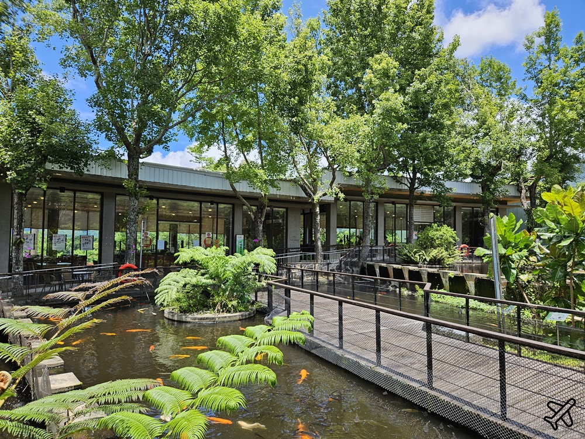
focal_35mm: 23
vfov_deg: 58.9
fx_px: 389
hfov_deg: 73.9
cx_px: 292
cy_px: 220
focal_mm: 5.4
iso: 25
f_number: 1.8
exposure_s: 1/701
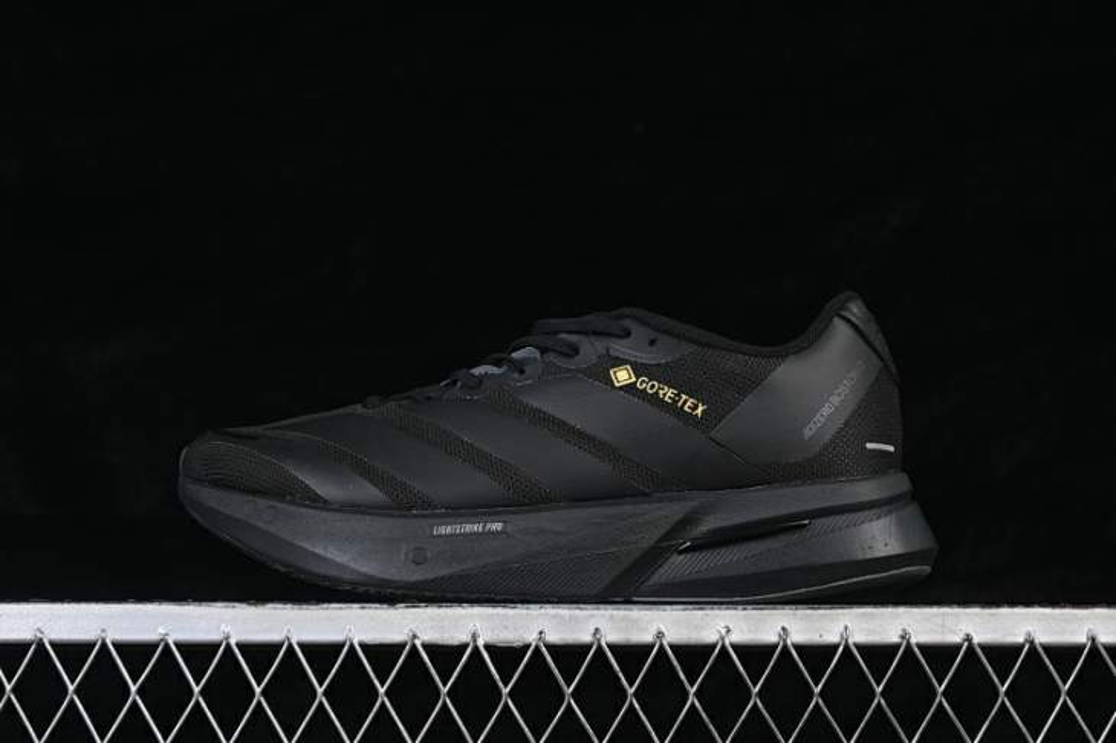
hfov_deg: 27.0
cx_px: 558
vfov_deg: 18.2
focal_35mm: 75
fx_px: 2324
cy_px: 372
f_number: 6.3
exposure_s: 1/60
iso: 160
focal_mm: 50
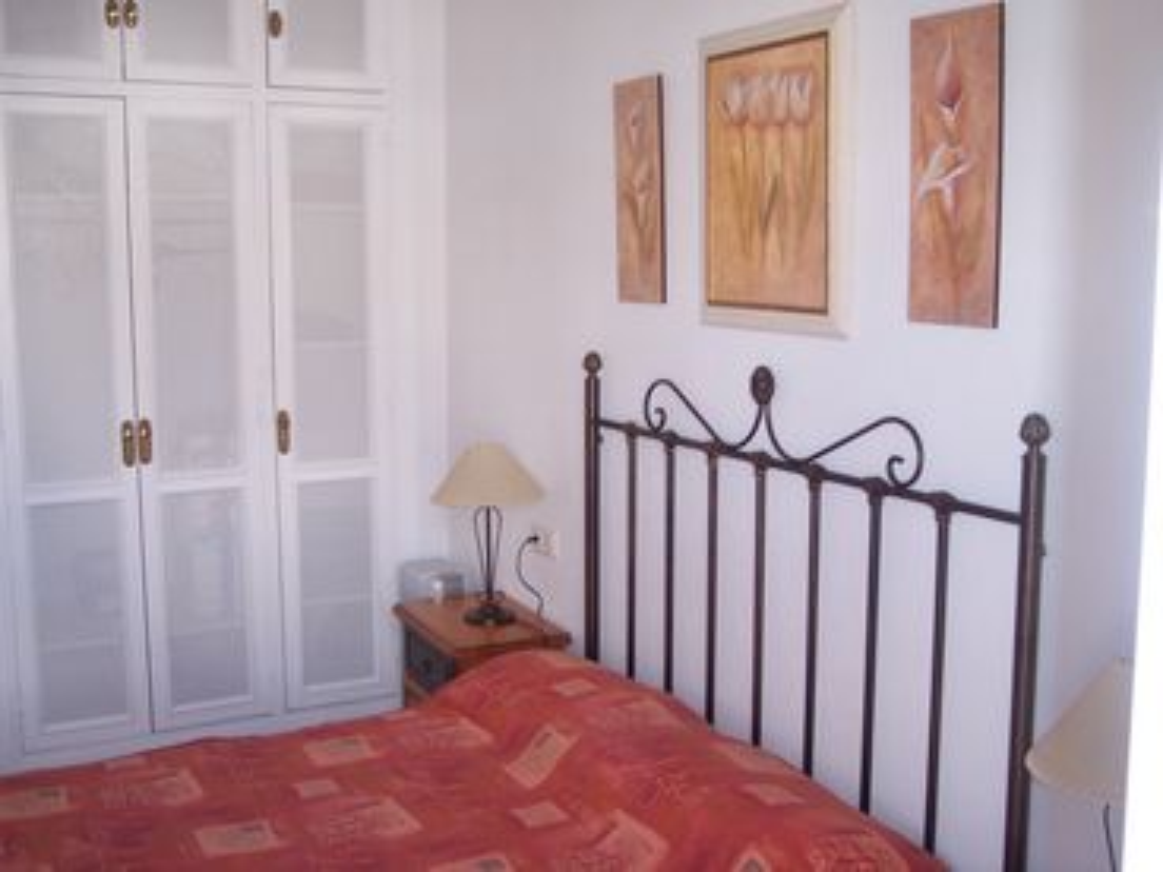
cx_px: 582
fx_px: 1277
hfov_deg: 49.0
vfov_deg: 37.7
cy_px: 436
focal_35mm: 38
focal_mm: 8
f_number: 2.8
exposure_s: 1/45
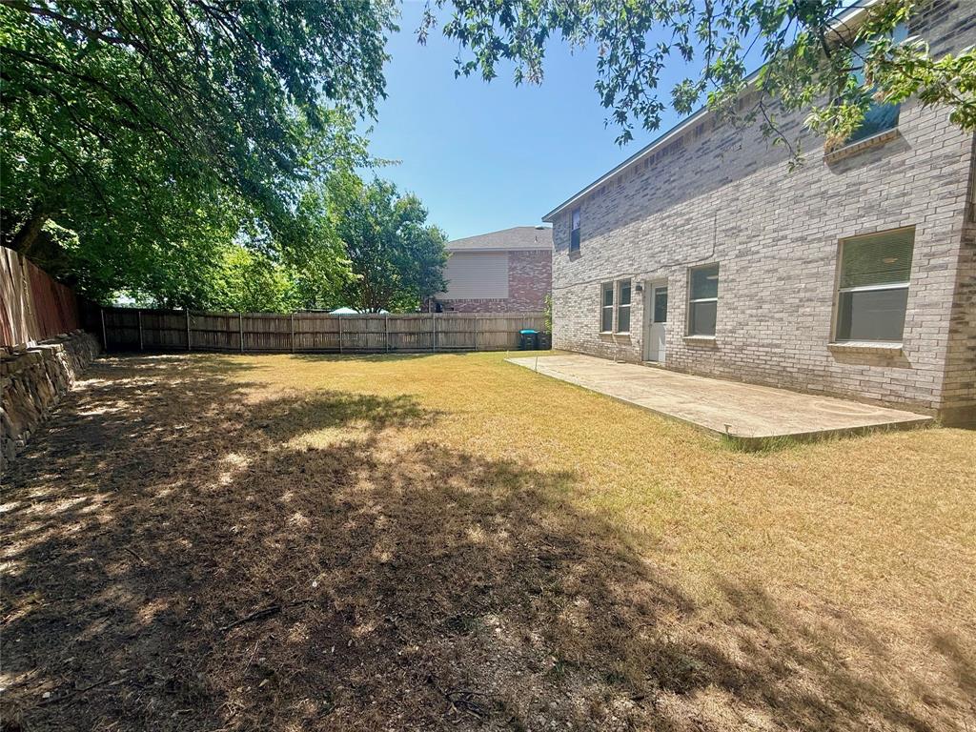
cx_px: 488
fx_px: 395
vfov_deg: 85.7
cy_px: 366
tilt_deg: -6.2
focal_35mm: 14
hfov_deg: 102.1
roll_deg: -0.1
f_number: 2.2
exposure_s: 1/1167
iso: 50
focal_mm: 2.22
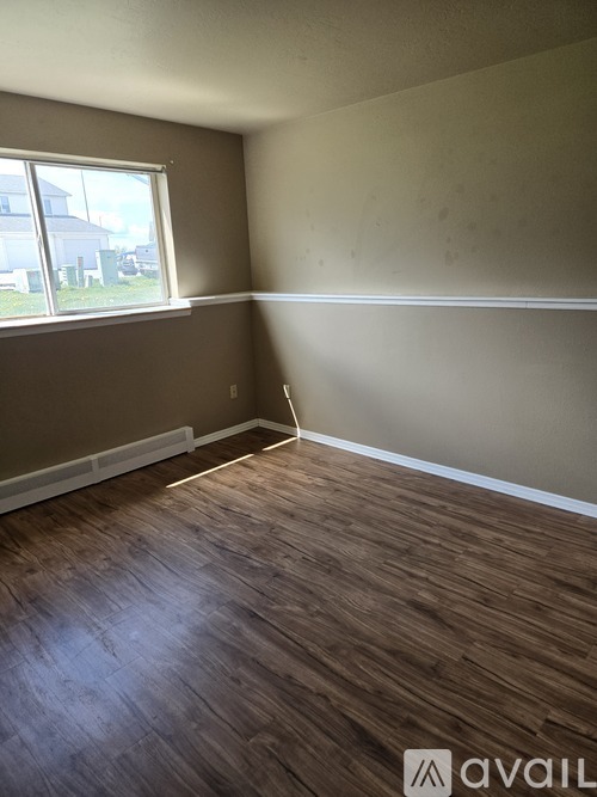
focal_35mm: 23
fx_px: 529
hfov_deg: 58.9
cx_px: 298
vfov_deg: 73.9
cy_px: 398
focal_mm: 5.4
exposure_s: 1/508
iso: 125
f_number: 1.8
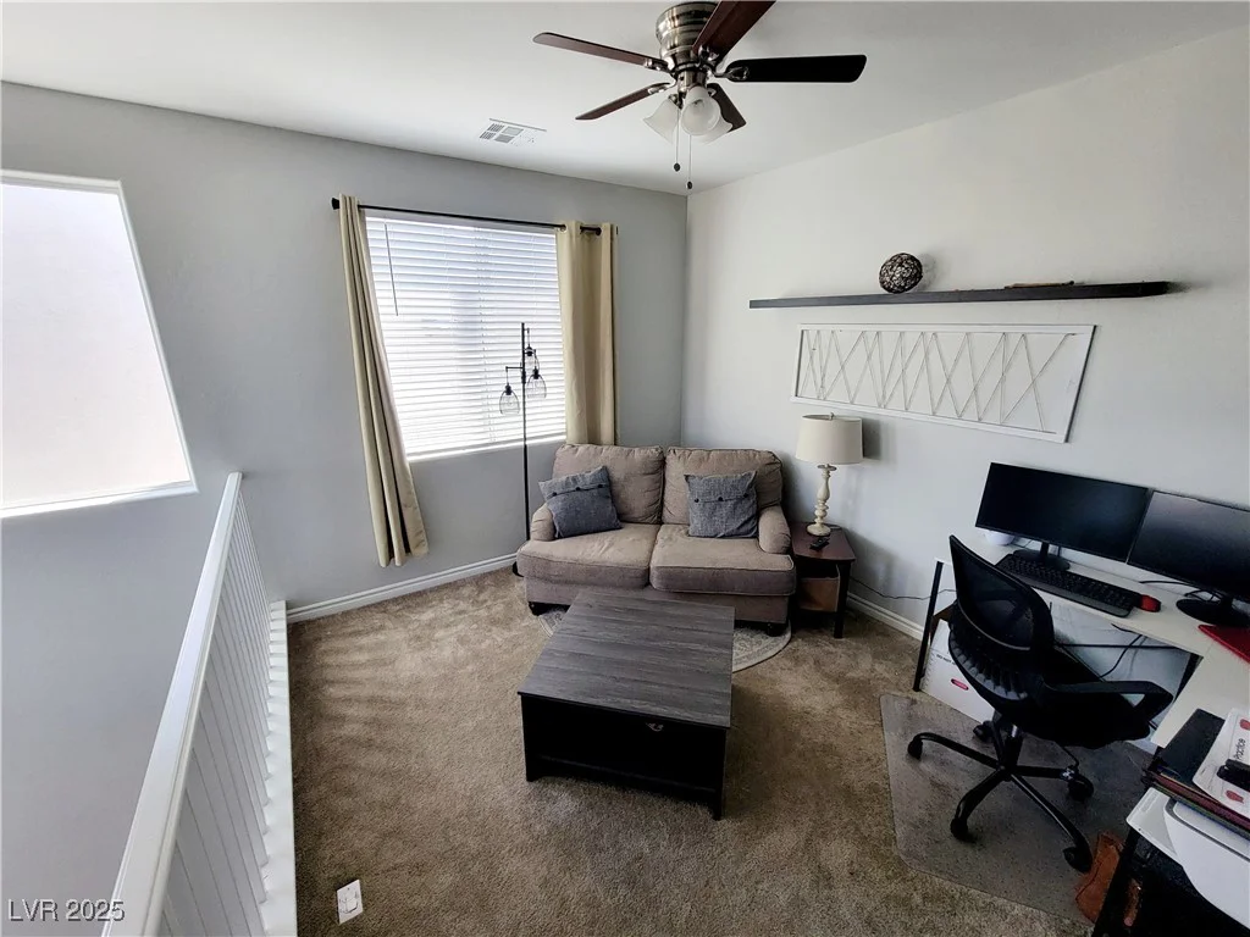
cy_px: 468
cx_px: 625
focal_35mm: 13
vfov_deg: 89.9
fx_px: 469
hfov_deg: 106.2
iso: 50
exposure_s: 1/60.2
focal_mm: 2.2
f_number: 2.2
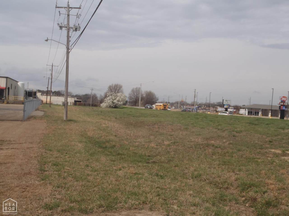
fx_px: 301
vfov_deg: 39.7
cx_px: 144
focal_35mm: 36
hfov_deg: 51.4
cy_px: 108
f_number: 5
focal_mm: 6.53
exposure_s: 1/800
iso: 80
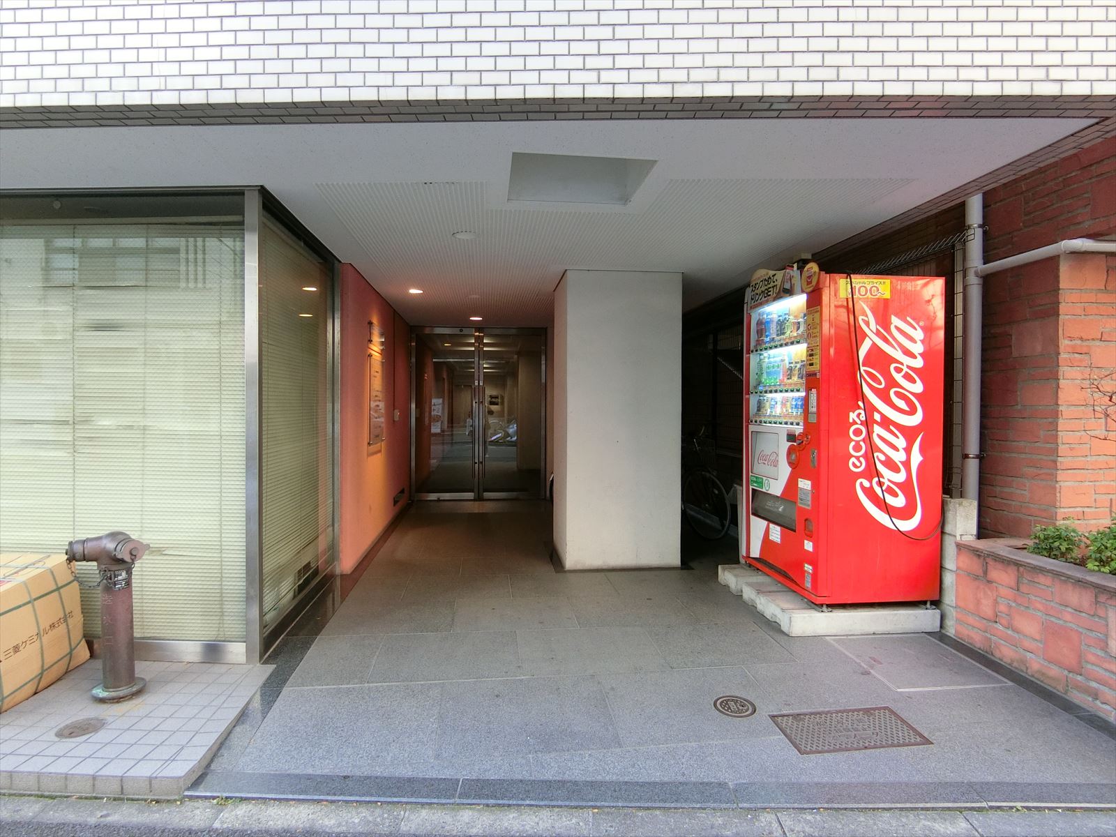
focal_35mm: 19
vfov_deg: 68.7
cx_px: 558
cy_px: 418
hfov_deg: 84.7
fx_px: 613
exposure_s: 1/125
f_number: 2.7
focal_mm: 4.06
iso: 250
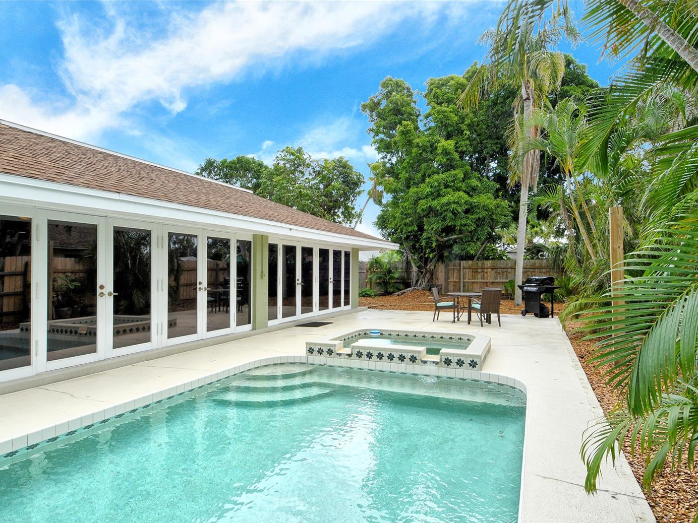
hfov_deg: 81.7
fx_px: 403
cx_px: 329
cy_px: 268
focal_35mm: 20
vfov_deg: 66.0
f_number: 16
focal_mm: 12
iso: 640
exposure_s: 1/250
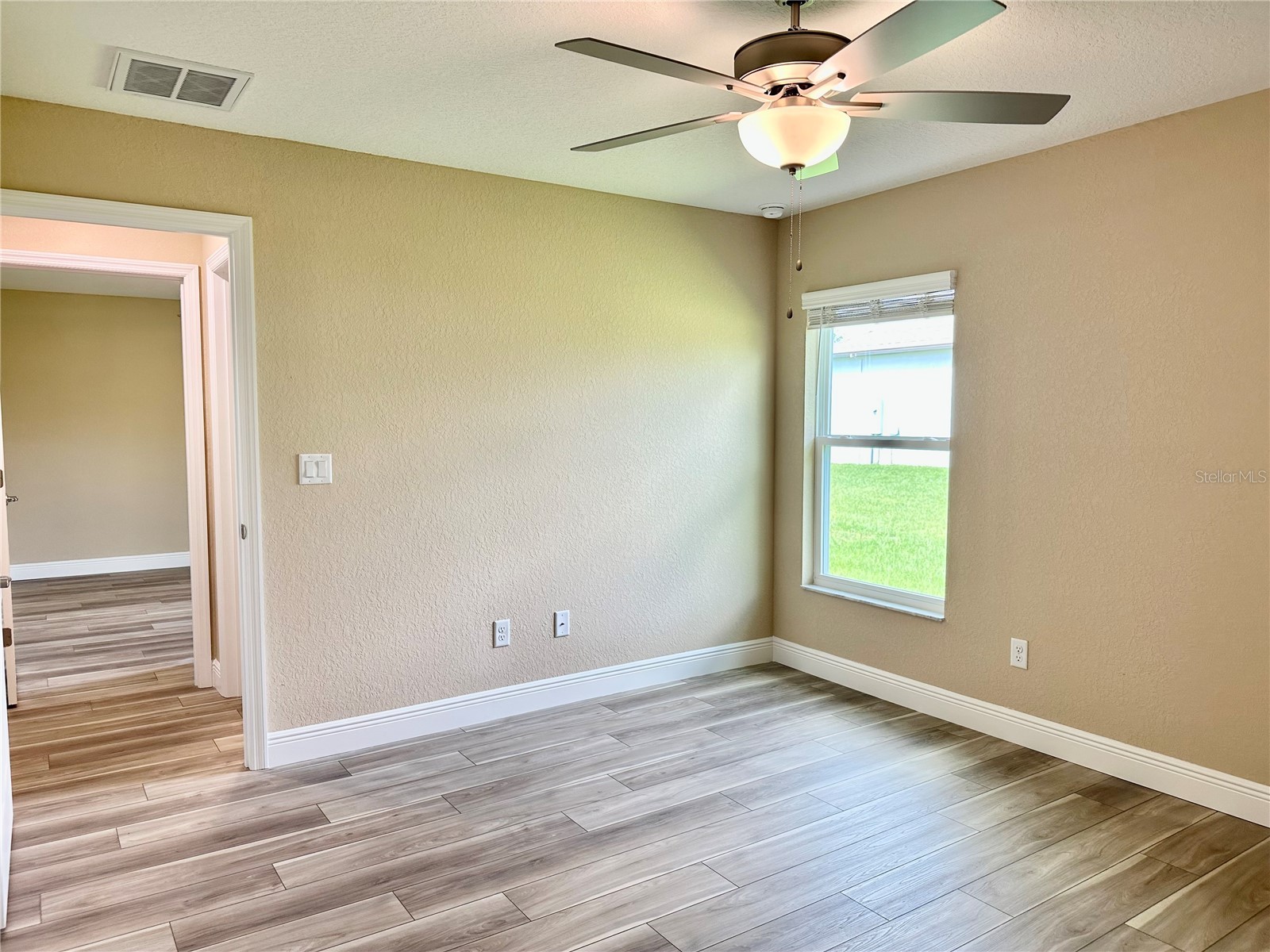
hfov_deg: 71.6
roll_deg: -0.4
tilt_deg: -4.0
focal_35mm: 24
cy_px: 476
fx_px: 881
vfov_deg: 56.8
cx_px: 635
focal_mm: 6.86
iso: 100
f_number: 1.78
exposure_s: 1/120
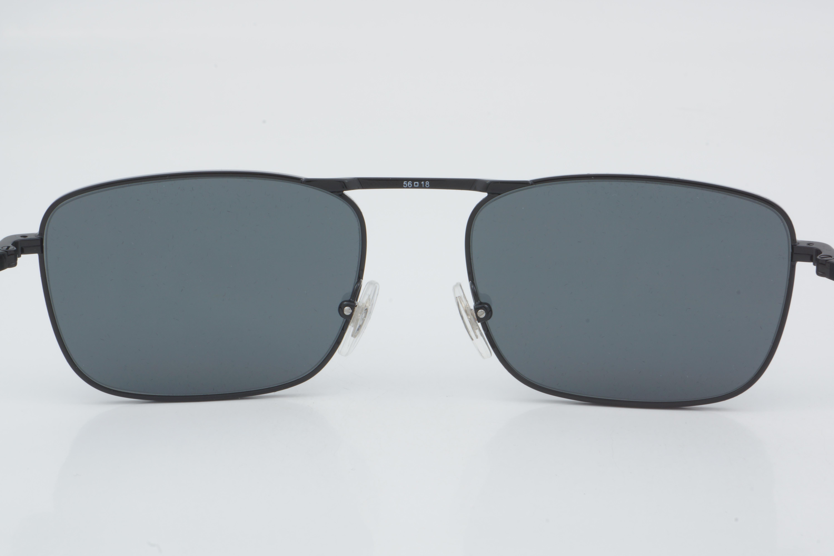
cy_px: 278
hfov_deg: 24.6
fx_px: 1911
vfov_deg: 16.6
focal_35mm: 82
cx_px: 417
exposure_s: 1/3
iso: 100
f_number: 32
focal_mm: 55
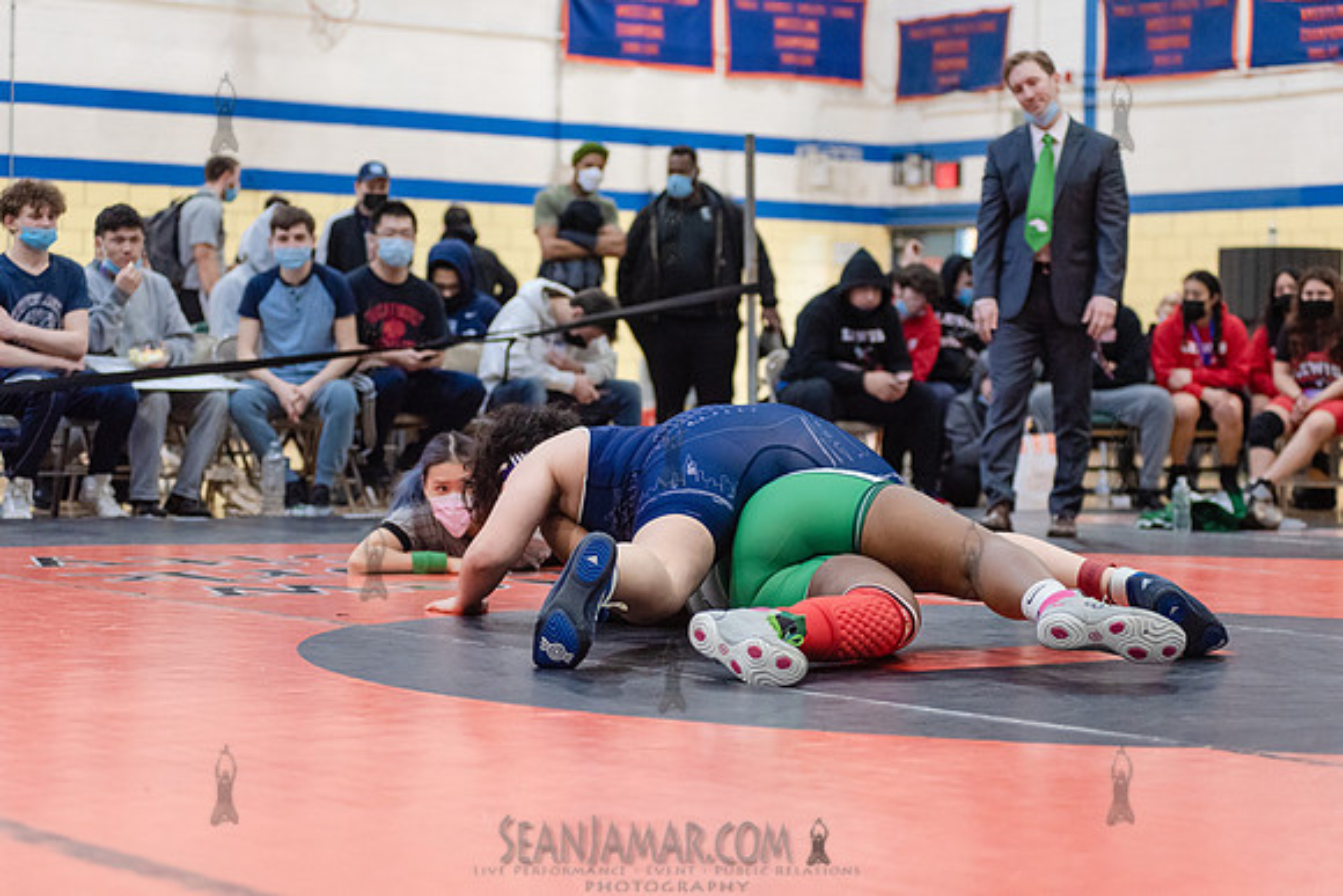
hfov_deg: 25.4
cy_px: 448
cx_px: 672
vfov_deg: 17.1
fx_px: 2985
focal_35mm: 80
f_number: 3.5
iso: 4000
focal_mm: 80
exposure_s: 1/400
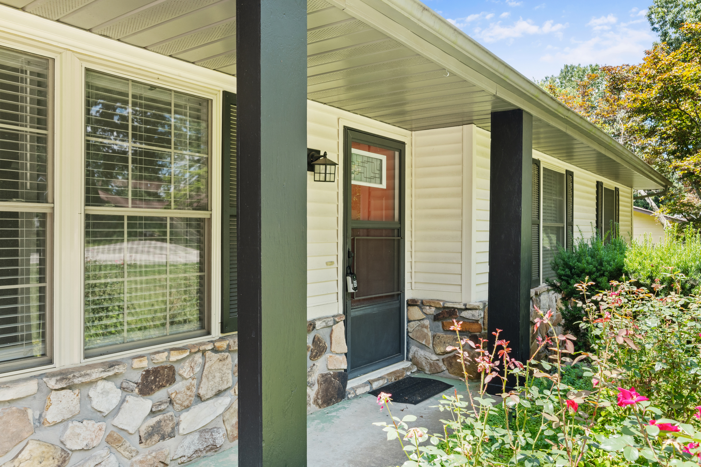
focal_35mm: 27
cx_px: 350
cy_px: 234
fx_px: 526
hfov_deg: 67.4
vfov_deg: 47.9
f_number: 7.1
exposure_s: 1/20
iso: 320
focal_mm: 18
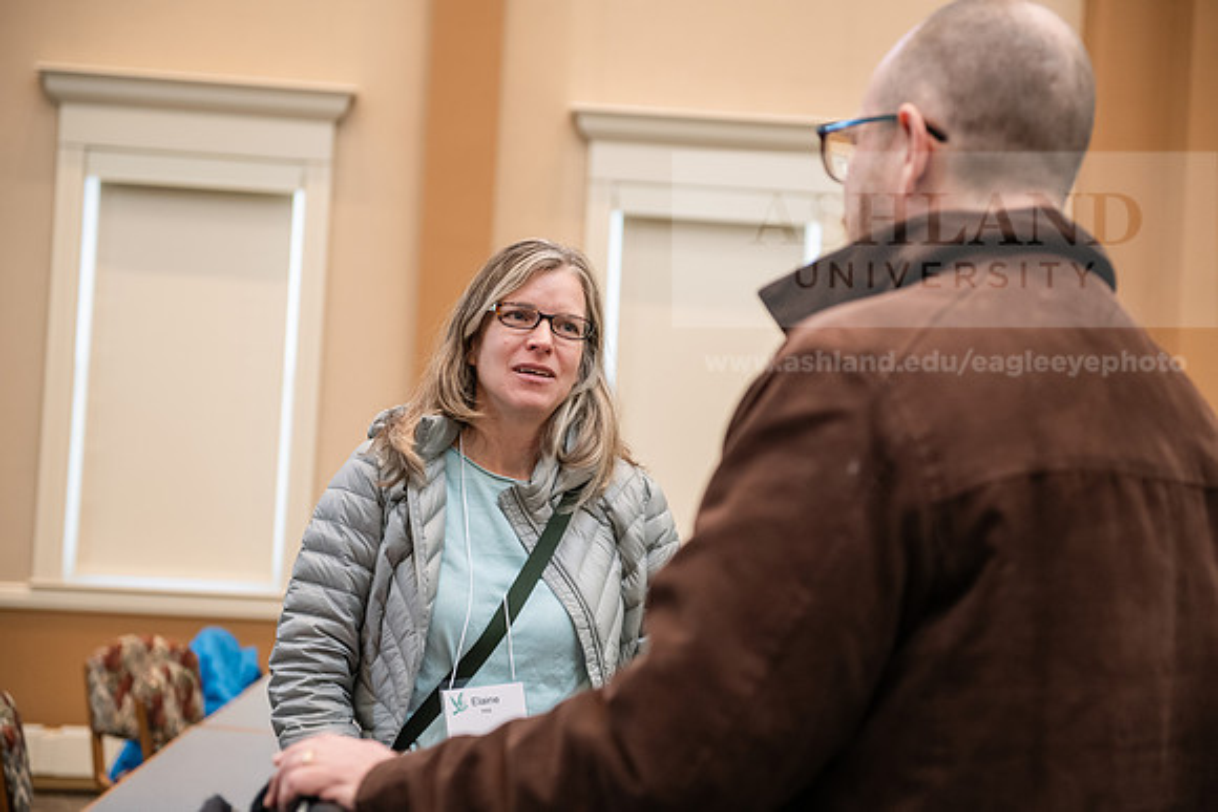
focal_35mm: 62
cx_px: 609
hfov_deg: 32.4
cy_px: 406
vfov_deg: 21.9
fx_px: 2098
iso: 1600
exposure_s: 1/160
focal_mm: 62
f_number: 3.2
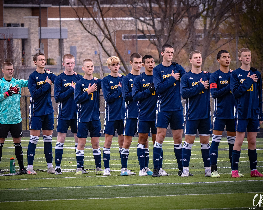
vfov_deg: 6.8
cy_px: 105
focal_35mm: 226
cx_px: 121
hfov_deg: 8.5
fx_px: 1759
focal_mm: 200
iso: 1250
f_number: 6.3
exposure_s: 1/1600
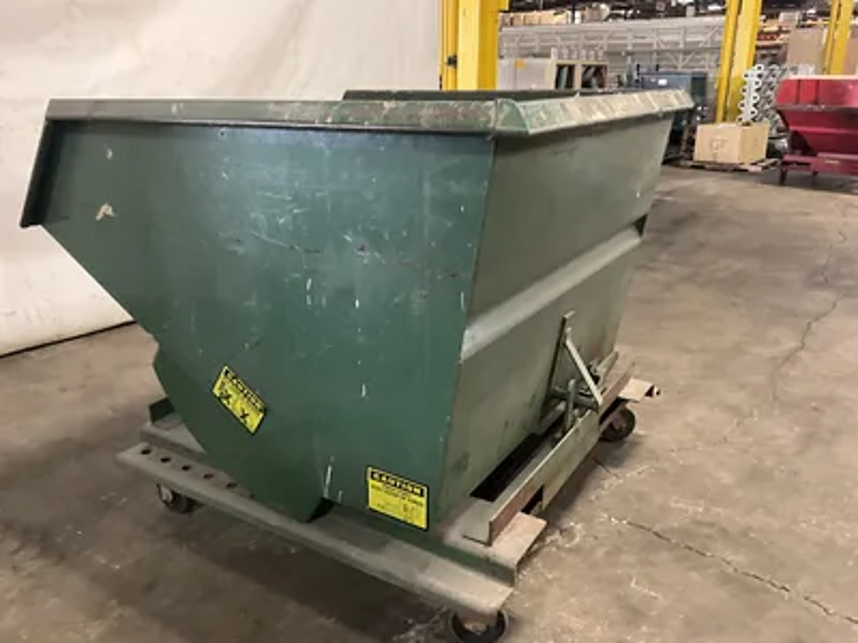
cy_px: 322
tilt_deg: -19.4
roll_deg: +0.1
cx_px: 429
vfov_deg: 48.2
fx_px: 719
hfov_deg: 61.7
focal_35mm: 29
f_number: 1.8
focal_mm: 3
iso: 320
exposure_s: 1/31
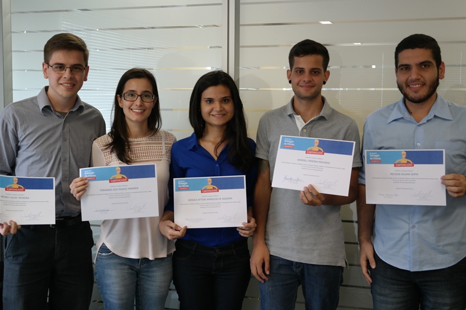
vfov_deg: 25.5
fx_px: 686
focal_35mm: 53
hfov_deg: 37.5
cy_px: 155
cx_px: 233
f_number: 4.5
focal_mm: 35
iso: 800
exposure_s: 1/60
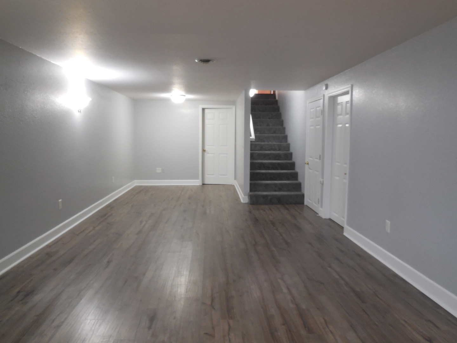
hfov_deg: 69.4
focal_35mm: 25
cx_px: 228
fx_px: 330
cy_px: 172
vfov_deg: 54.9
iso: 400
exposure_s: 1/10
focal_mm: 4.5
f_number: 3.1
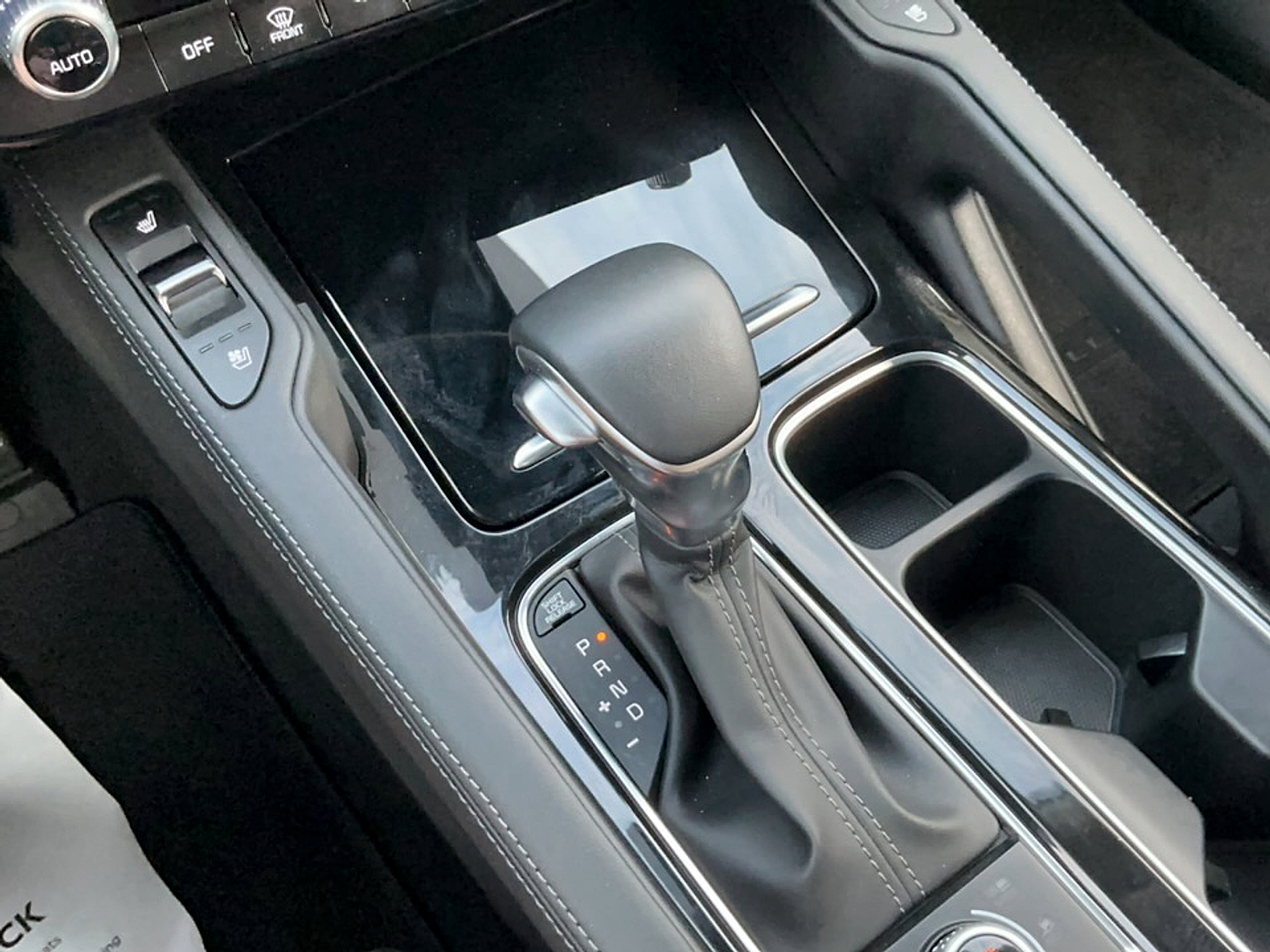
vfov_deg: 46.8
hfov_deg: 60.0
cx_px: 635
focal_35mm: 30
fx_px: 1101
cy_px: 476
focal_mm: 3
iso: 320
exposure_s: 1/60
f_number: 1.8
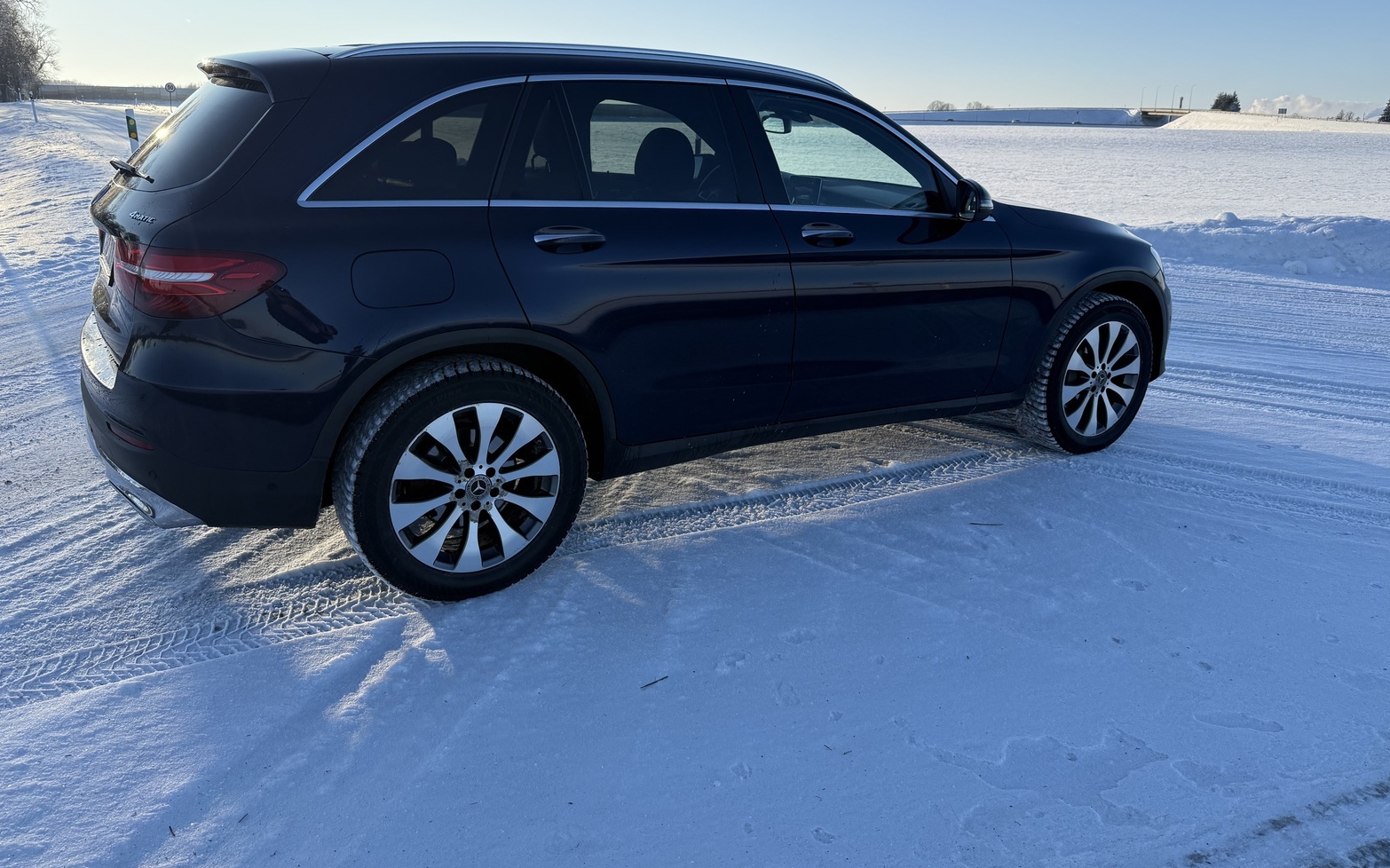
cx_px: 689
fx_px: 985
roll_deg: -1.9
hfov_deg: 70.4
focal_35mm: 26
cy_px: 365
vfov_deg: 47.4
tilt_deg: -11.9
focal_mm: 6.76
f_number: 1.78
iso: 100
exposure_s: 1/4167
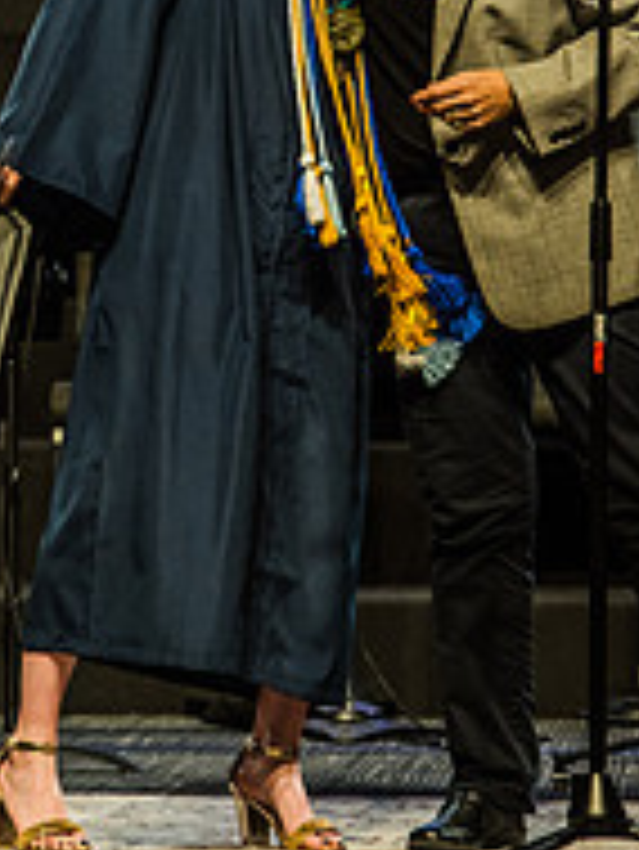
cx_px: 153
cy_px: 169
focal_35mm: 236
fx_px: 5802
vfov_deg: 8.4
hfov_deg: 6.3
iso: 800
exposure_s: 1/200
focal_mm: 80
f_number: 4.5
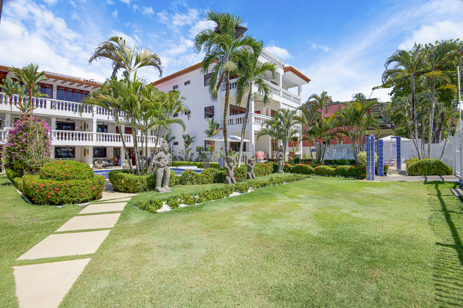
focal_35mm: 16
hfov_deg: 96.7
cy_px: 154
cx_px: 232
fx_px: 206
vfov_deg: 73.7
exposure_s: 1/500
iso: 100
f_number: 7.1
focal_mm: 16
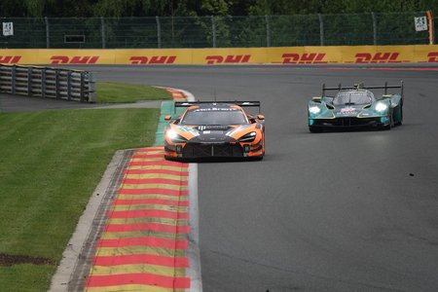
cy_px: 146
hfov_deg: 4.7
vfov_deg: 3.2
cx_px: 219
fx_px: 5292
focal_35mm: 435
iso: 125
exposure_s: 1/800
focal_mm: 159.66
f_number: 4
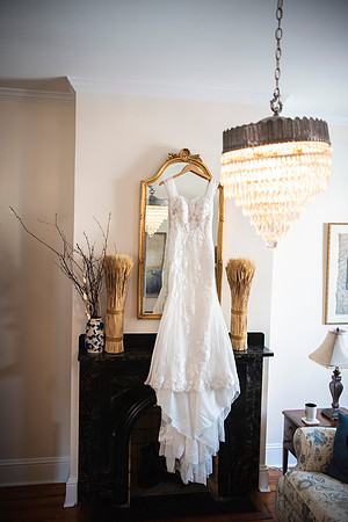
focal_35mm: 32
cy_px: 261
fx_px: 464
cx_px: 174
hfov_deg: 41.1
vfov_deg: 58.7
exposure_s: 1/100
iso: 500
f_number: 2.8
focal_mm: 32
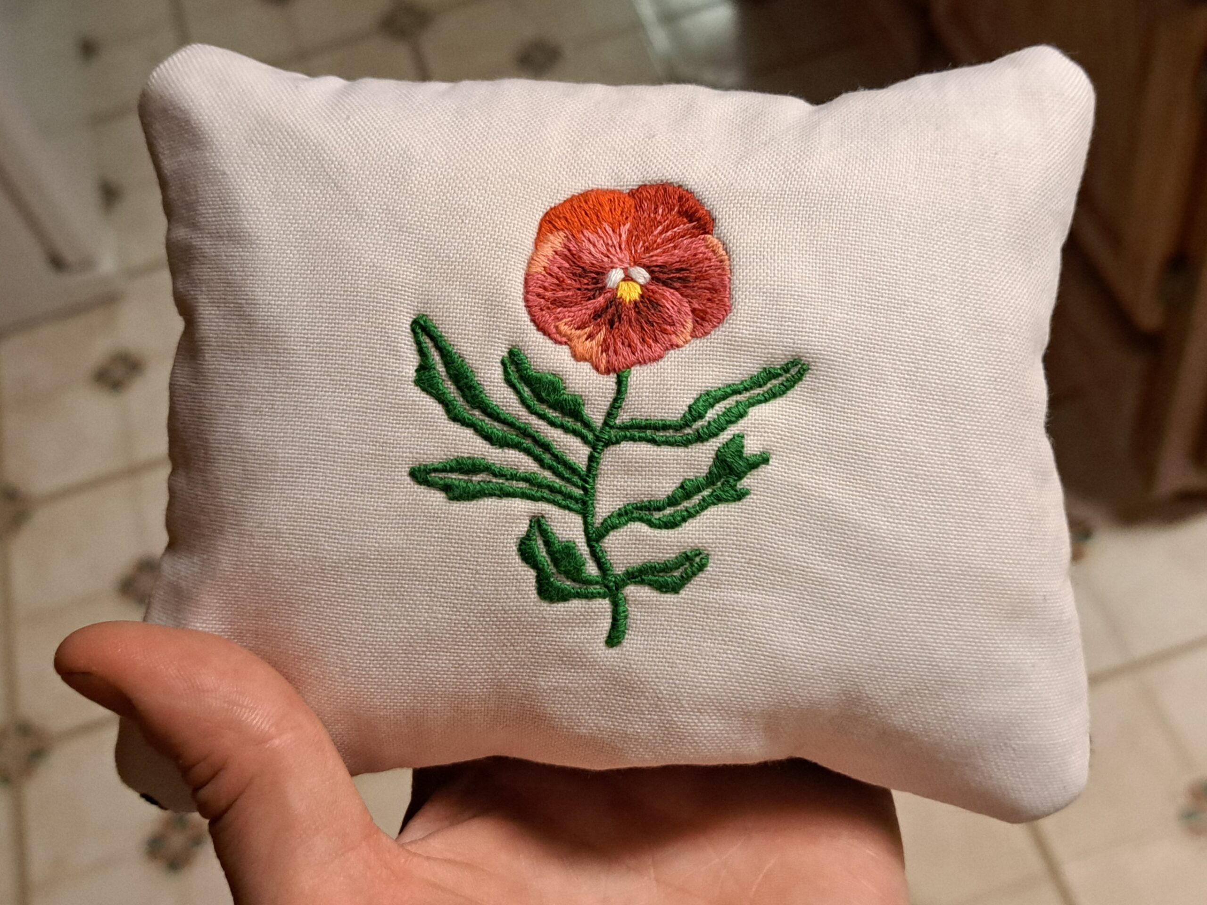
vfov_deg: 56.8
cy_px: 452
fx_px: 837
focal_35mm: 24
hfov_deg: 71.6
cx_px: 604
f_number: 1.8
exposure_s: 1/60.2
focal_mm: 5.23
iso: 400
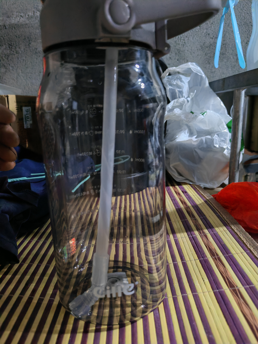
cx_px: 129
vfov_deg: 65.3
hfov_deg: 51.4
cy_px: 172
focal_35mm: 27
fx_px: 268
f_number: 1.95
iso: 2500
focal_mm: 5.52
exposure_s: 1/25
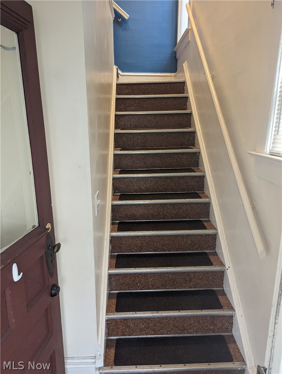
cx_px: 141
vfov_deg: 71.5
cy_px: 187
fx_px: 260
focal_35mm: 24
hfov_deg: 56.9
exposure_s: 1/72.6
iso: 483
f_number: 1.85
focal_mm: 6.81
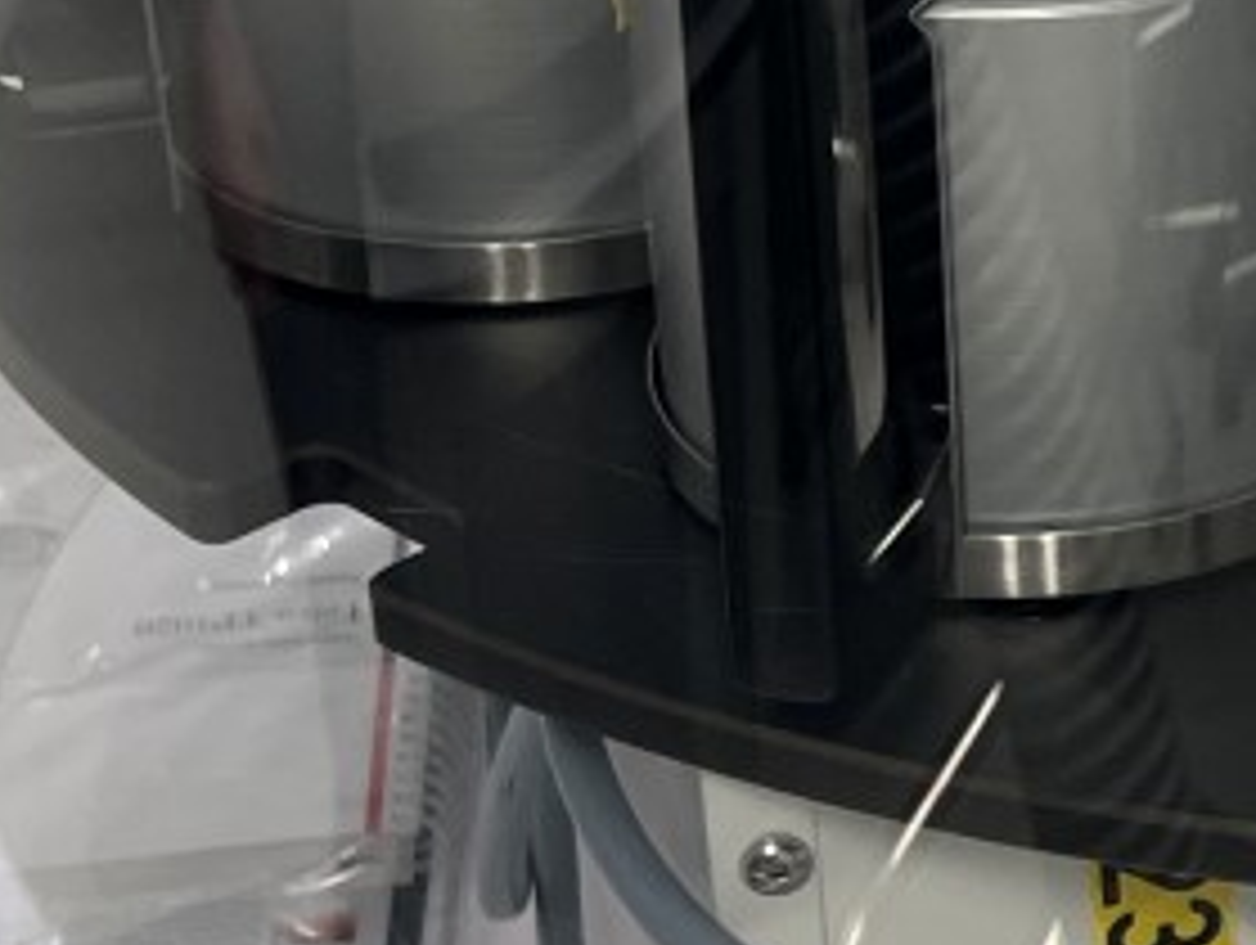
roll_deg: -0.8
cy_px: 302
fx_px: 4868
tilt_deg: -27.0
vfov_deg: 11.1
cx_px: 2048
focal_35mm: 134
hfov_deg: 13.6
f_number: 1.5
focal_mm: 5.7
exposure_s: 1/100
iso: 40
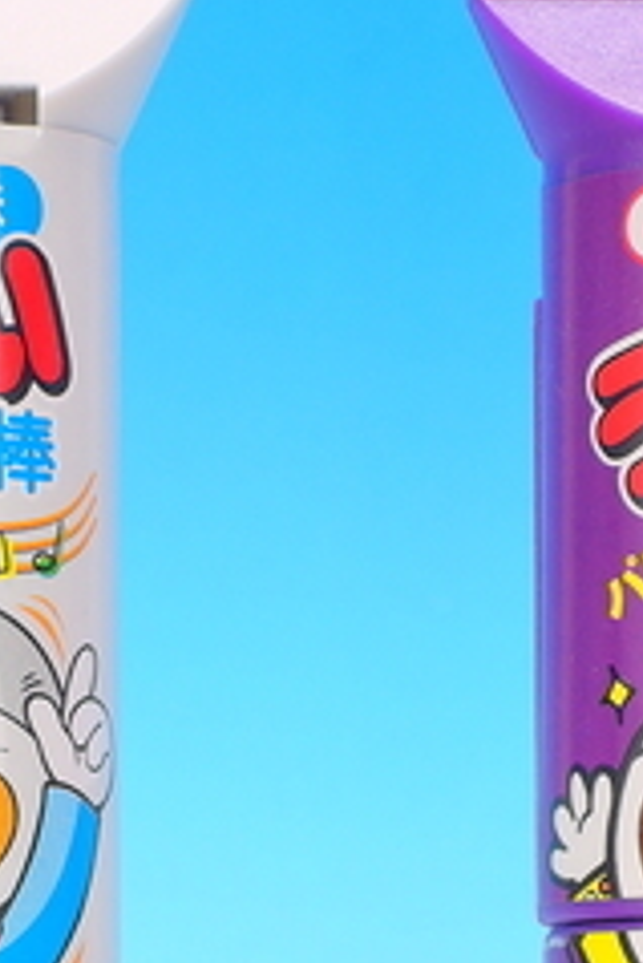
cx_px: 360
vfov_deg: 8.2
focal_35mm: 249
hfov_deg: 5.5
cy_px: 918
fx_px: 6661
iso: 80
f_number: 6.3
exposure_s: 1/1.3
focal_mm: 20.2
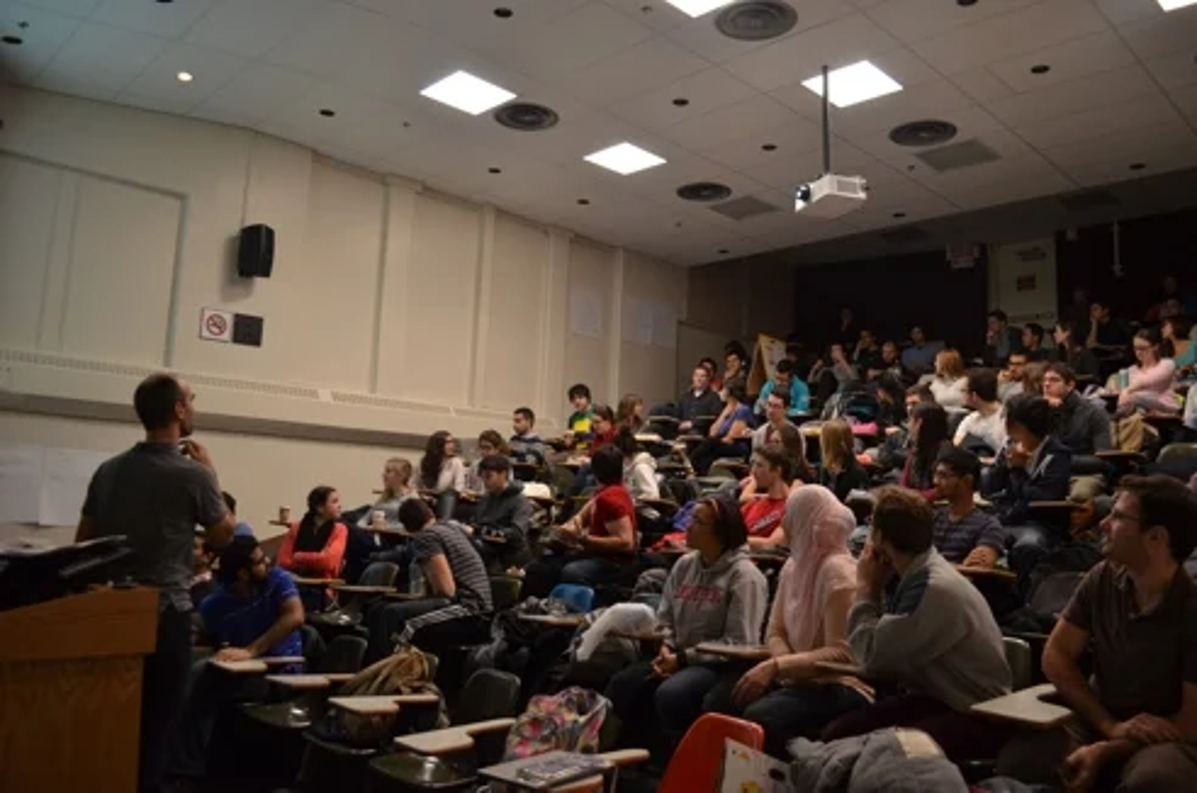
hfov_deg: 67.5
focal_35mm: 27
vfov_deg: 47.7
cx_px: 598
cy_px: 396
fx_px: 896
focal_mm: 18
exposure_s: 1/50
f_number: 3.5
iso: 800
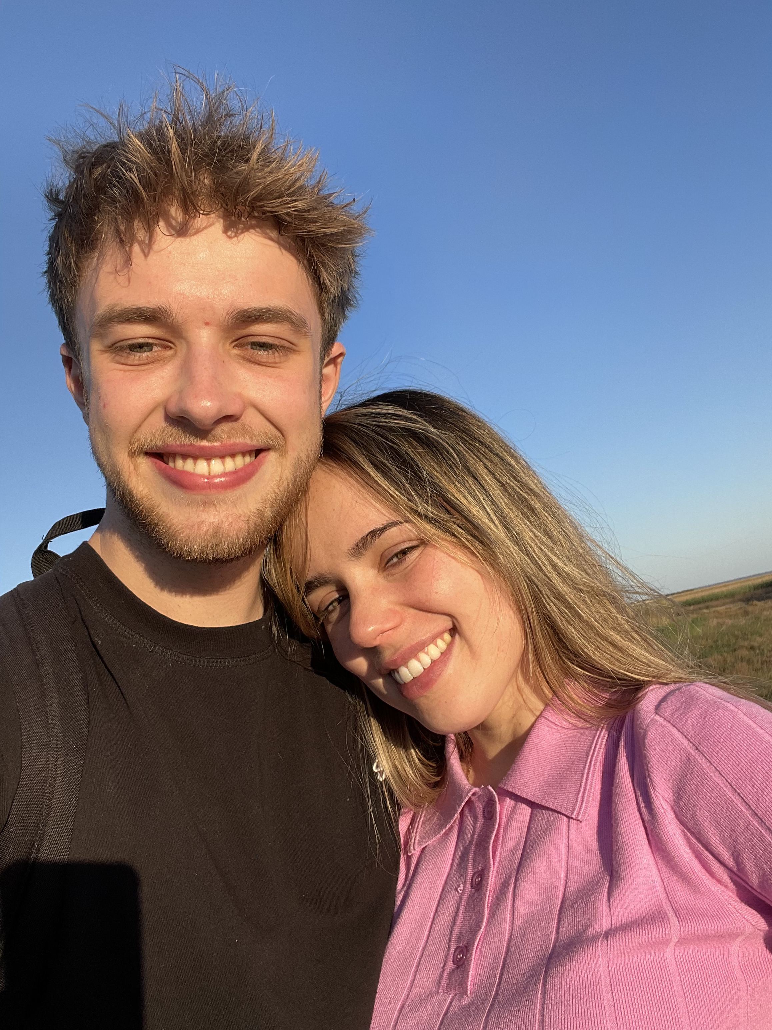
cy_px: 515
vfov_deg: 60.0
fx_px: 892
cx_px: 386
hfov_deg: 46.8
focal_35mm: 30
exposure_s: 1/900
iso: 25
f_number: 2.2
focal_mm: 2.71
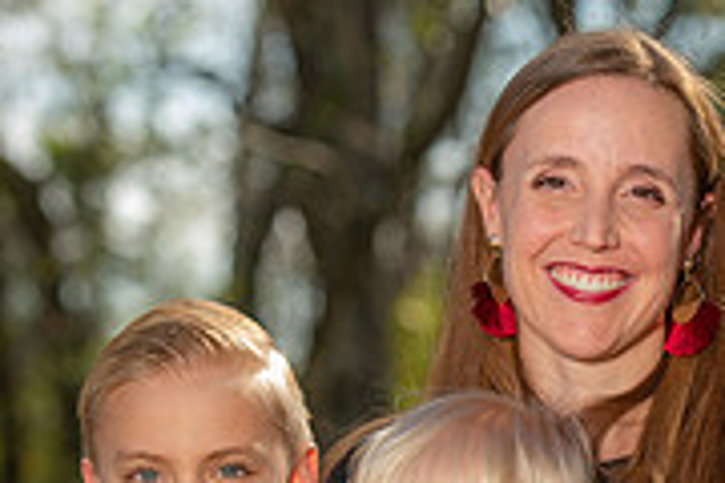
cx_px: 624
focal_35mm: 329
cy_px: 519
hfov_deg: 6.3
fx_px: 6625
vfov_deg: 4.2
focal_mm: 102
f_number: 4.5
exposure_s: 1/250
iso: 50
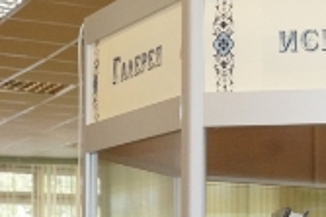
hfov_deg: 16.2
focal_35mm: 121
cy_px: 243
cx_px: 404
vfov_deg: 11.1
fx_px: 1095
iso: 2000
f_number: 6.3
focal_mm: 30
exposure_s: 1/125
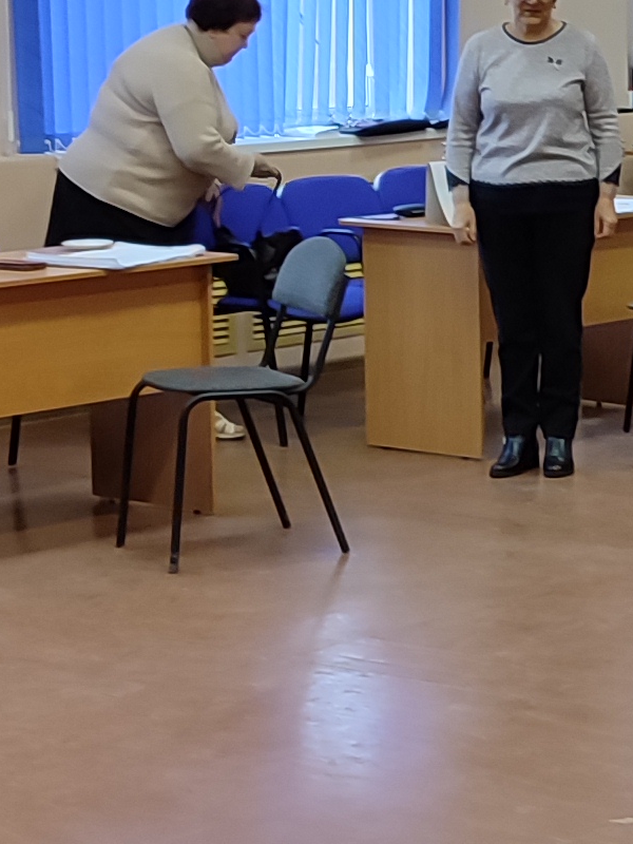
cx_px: 970
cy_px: 304
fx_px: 3048
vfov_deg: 15.7
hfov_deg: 11.3
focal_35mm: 125
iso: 161
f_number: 1.89
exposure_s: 1/50
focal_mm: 5.95
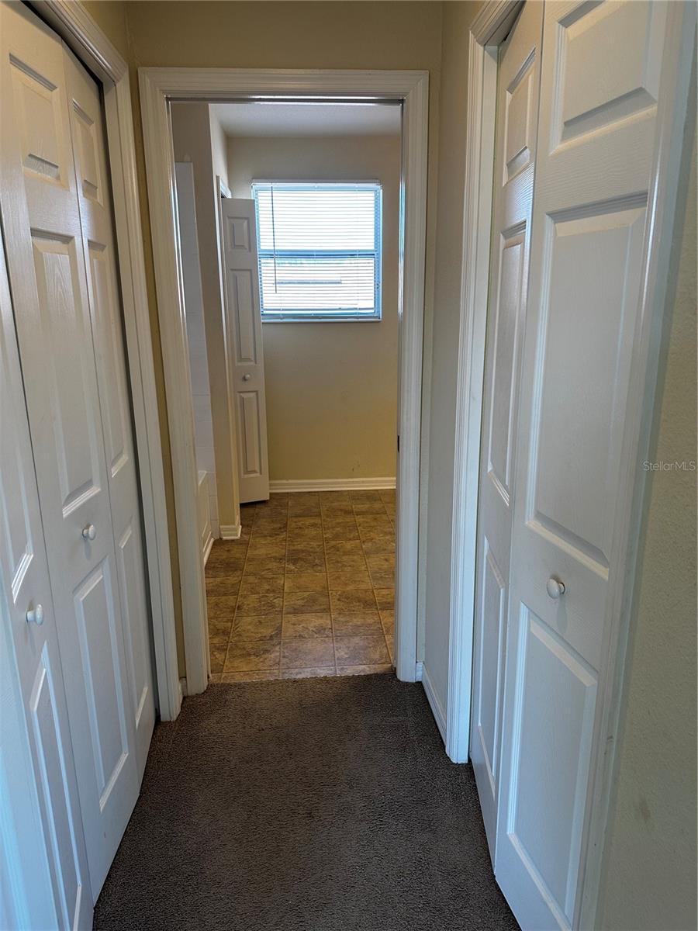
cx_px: 349
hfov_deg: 56.8
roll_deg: +1.2
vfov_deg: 71.6
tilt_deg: -13.3
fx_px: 645
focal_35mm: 24
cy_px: 466
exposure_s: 1/120
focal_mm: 6.86
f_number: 1.78
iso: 100
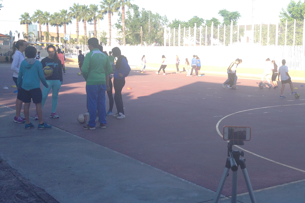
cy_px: 120
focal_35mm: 53
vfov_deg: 25.5
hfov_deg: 36.6
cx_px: 231
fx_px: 449
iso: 50
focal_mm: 4.12
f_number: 2.4
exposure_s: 1/433
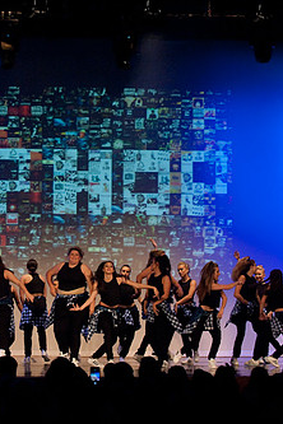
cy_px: 205
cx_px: 24
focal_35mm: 122
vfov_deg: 16.8
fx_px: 1438
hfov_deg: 11.2
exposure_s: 1/200
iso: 3200
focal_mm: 70
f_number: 4
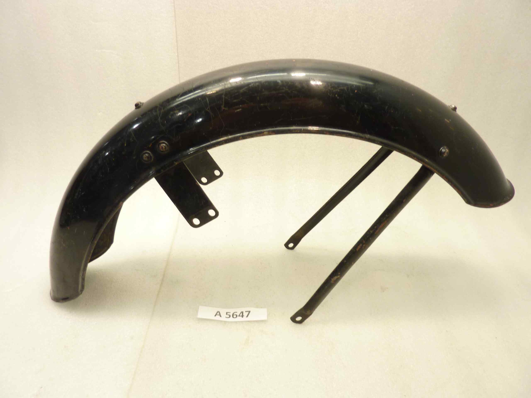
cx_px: 266
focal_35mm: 25
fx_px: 383
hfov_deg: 69.4
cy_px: 199
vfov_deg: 54.9
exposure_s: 1/15
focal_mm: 4.1
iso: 80
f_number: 3.3
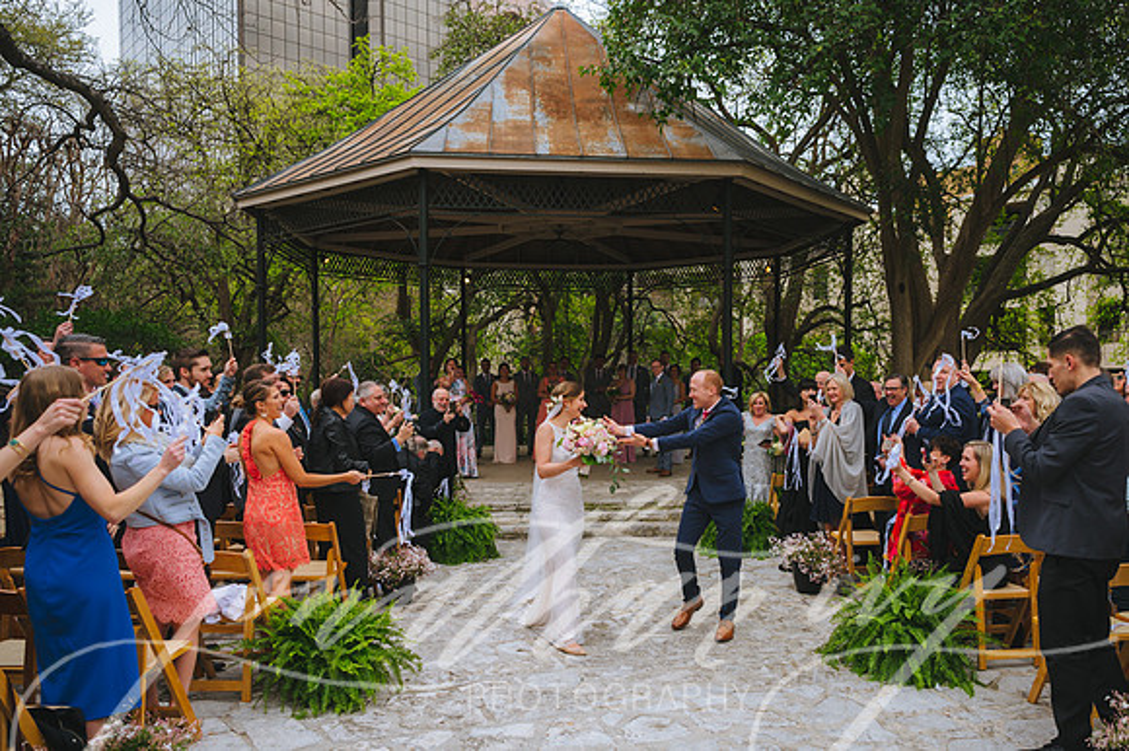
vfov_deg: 47.6
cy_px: 410
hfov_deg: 66.9
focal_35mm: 27
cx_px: 619
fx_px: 851
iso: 400
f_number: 2.8
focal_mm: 24
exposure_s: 1/2000
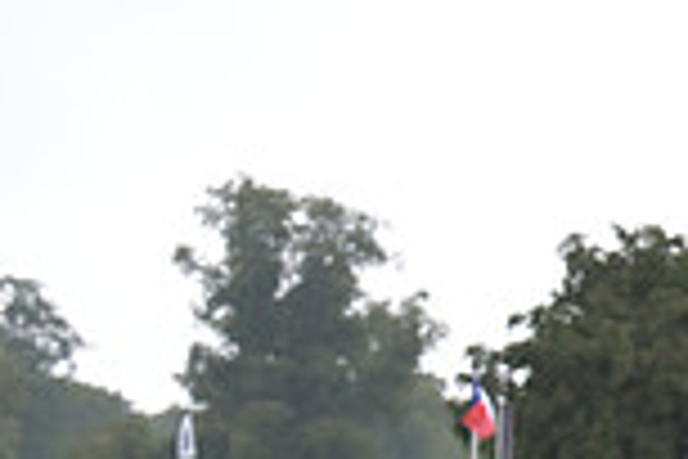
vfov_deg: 4.5
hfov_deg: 6.6
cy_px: 475
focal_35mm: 304
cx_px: 1246
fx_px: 5809
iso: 1250
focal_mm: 80
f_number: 4.5
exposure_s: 1/1250
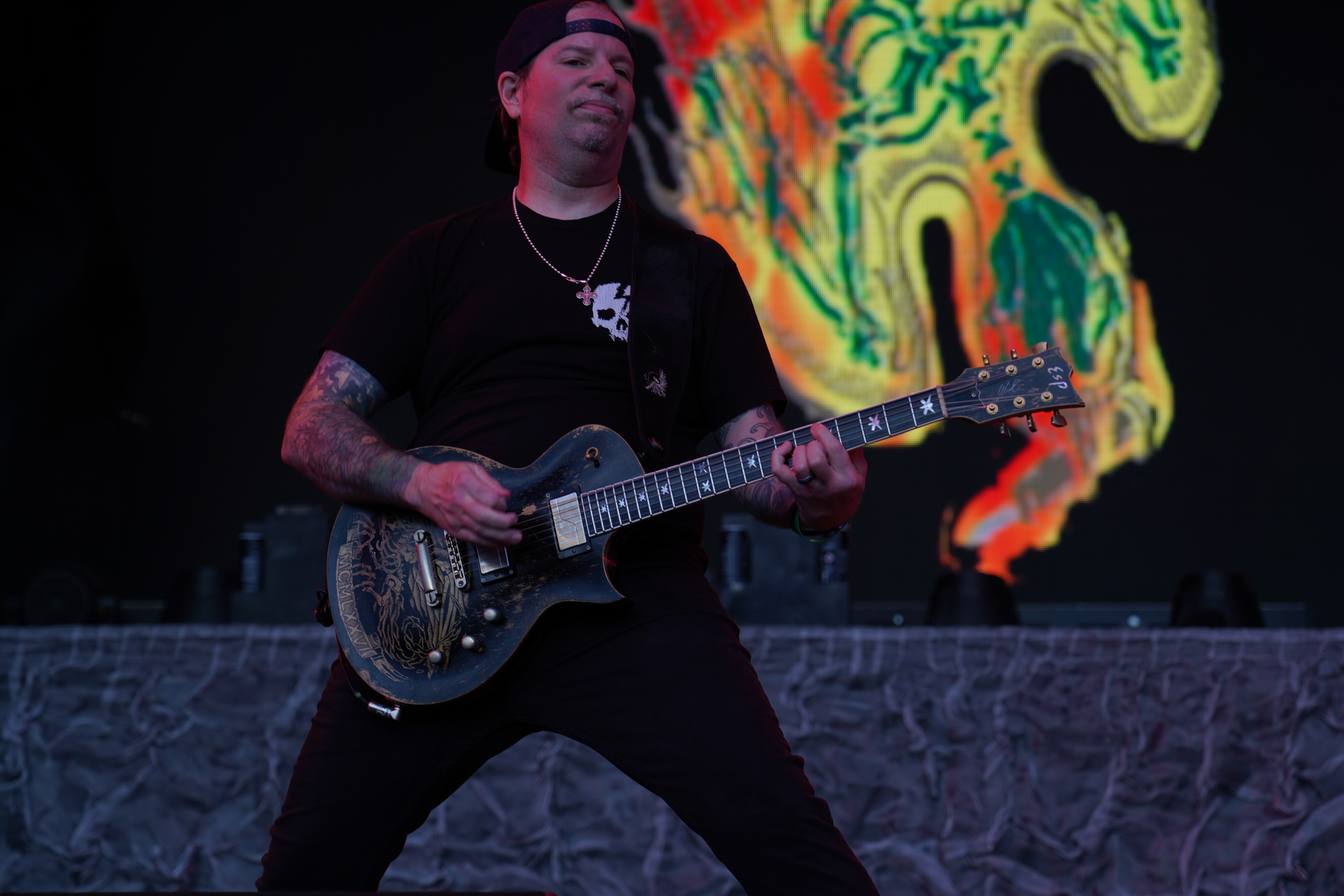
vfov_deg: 13.0
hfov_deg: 19.5
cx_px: 672
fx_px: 3920
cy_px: 448
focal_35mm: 105
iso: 100
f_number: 4.5
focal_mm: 105
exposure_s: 1/200
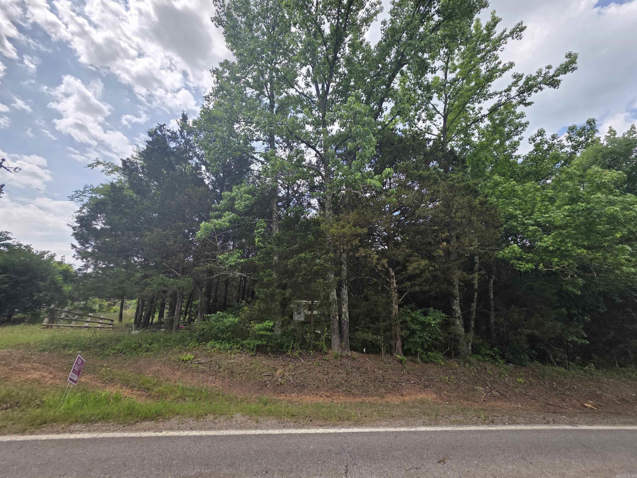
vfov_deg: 89.9
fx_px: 239
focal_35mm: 13
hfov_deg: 106.2
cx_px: 318
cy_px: 239
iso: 40
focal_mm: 2.2
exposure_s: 1/1554
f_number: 1.9
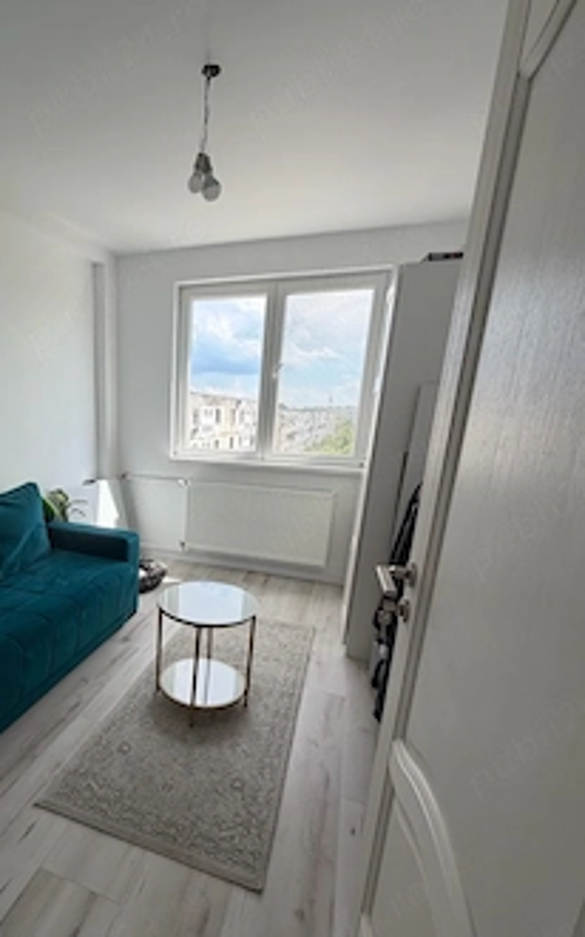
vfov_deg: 90.4
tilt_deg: -15.6
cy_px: 539
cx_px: 173
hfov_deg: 62.5
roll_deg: -1.9
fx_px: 460
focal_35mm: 18
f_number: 2.2
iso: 64
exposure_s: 1/200
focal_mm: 2.22
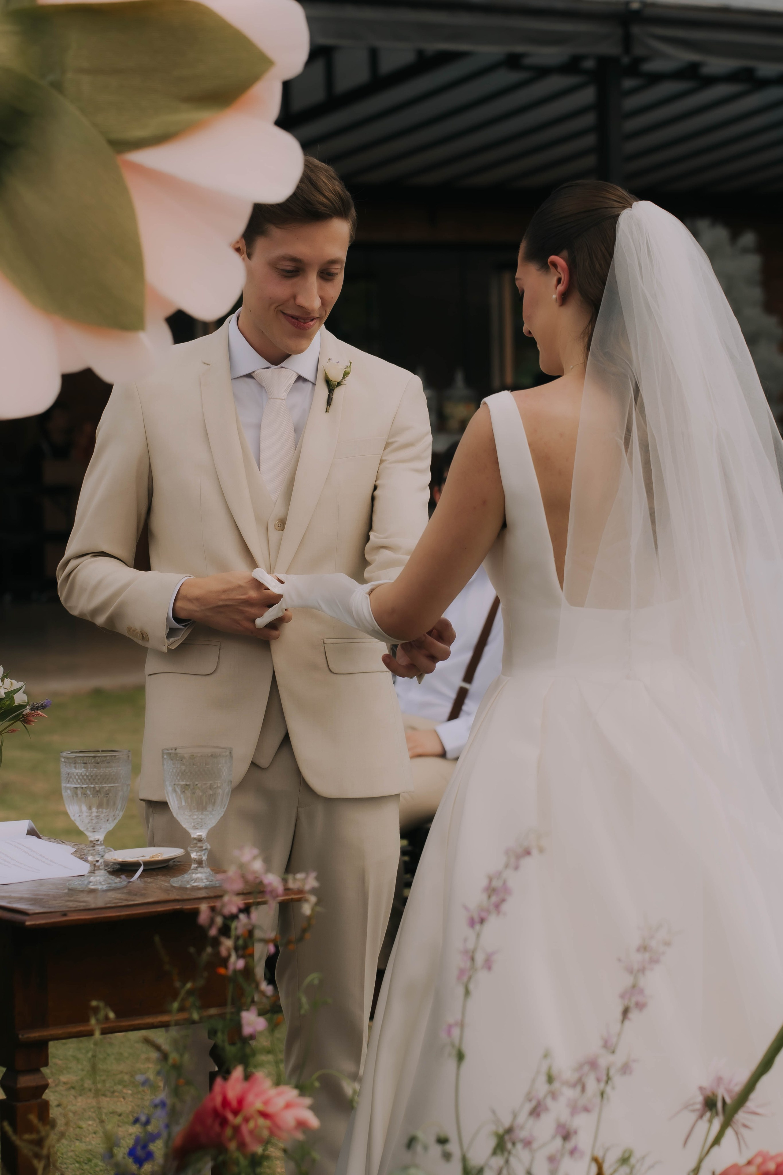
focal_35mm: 112
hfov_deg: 12.2
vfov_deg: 18.2
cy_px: 588
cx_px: 392
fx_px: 3670
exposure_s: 1/1000
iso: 100
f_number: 4.5
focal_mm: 75
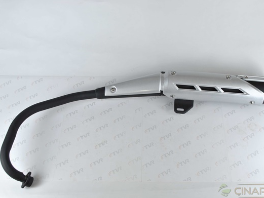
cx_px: 140
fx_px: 328
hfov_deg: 43.8
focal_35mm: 43
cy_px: 101
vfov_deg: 33.6
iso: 200
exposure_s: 1/15
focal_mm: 26
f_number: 6.3
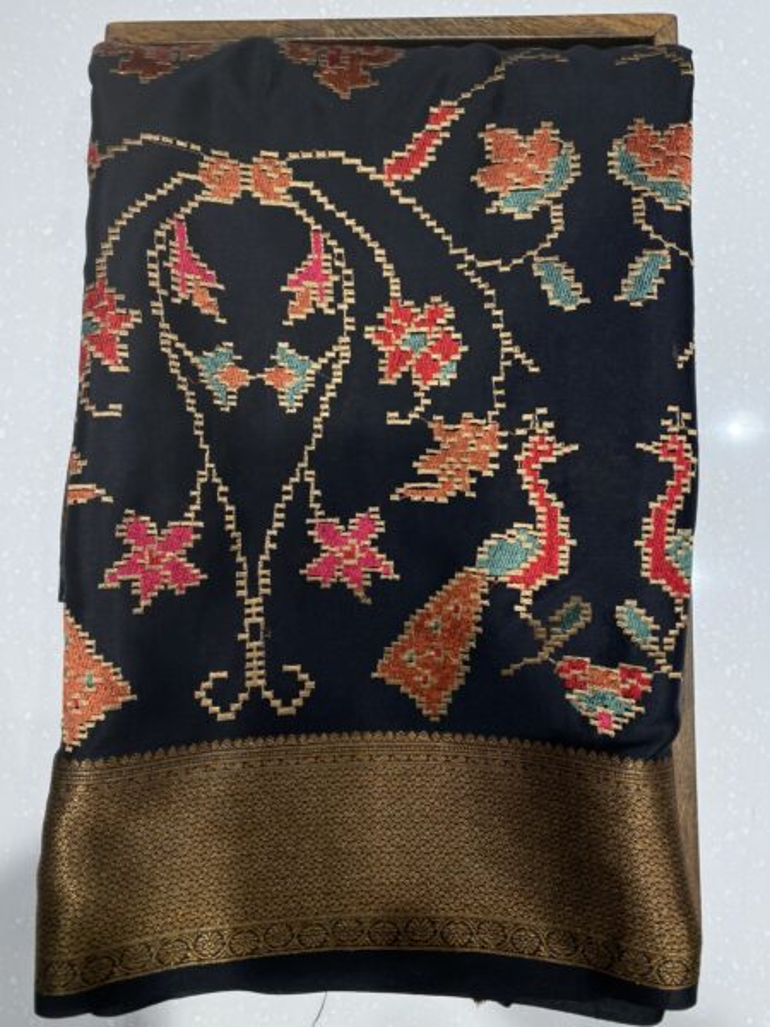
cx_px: 385
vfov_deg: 67.3
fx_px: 771
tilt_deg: -86.1
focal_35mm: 26
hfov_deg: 53.1
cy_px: 514
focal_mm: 4.25
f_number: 1.8
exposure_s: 1/393
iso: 32
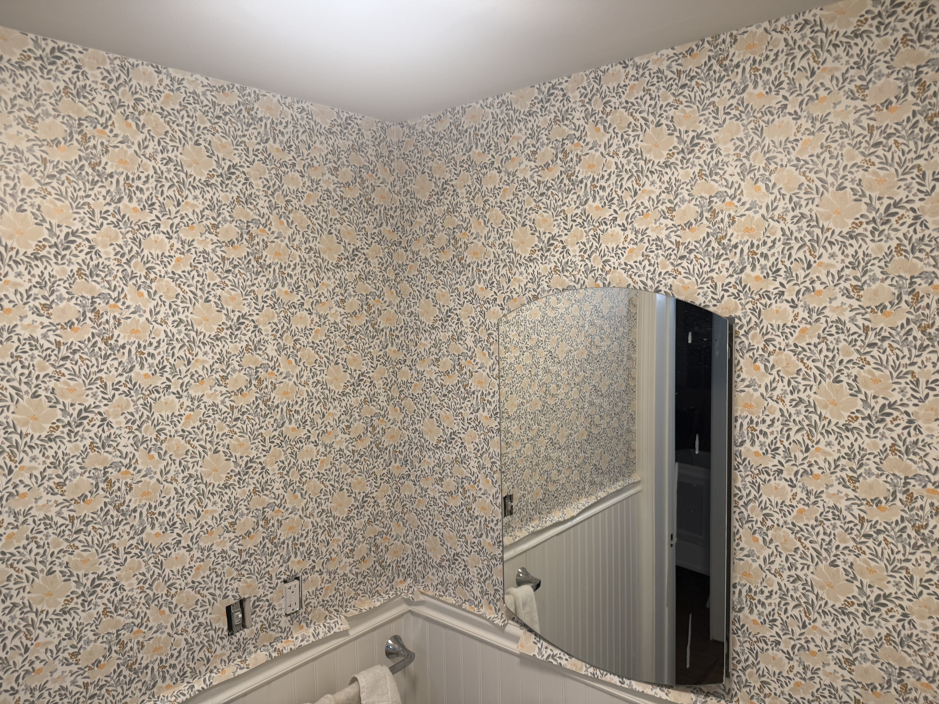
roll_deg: +1.6
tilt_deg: -5.2
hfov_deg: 71.6
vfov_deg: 56.8
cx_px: 470
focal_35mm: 24
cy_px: 352
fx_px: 651
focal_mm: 6.76
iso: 125
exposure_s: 1/120
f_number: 1.78
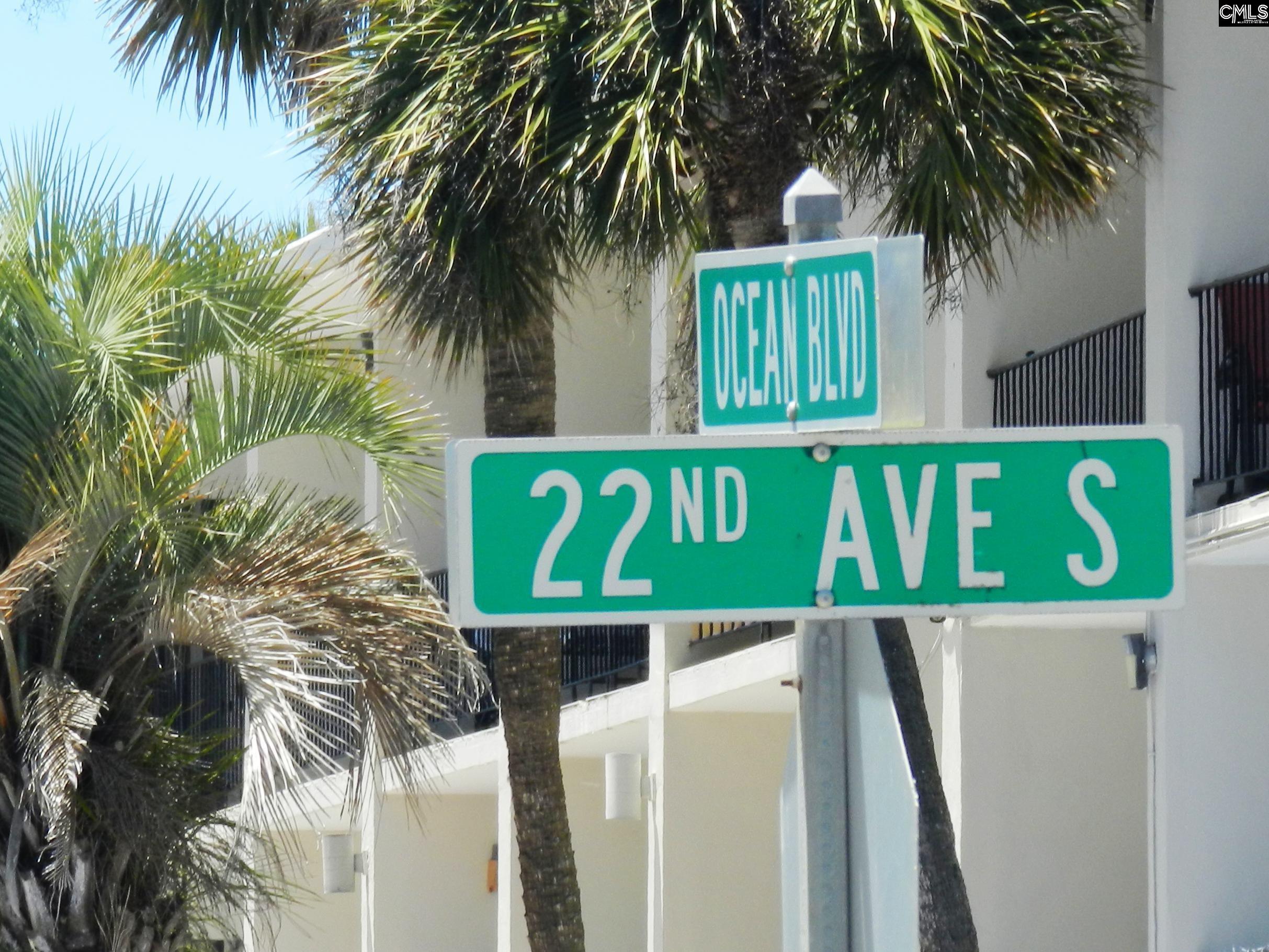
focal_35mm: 239
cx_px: 634
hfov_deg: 8.3
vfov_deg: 6.2
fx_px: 8762
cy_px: 476
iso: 160
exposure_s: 1/400
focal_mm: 42.4
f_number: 5.1
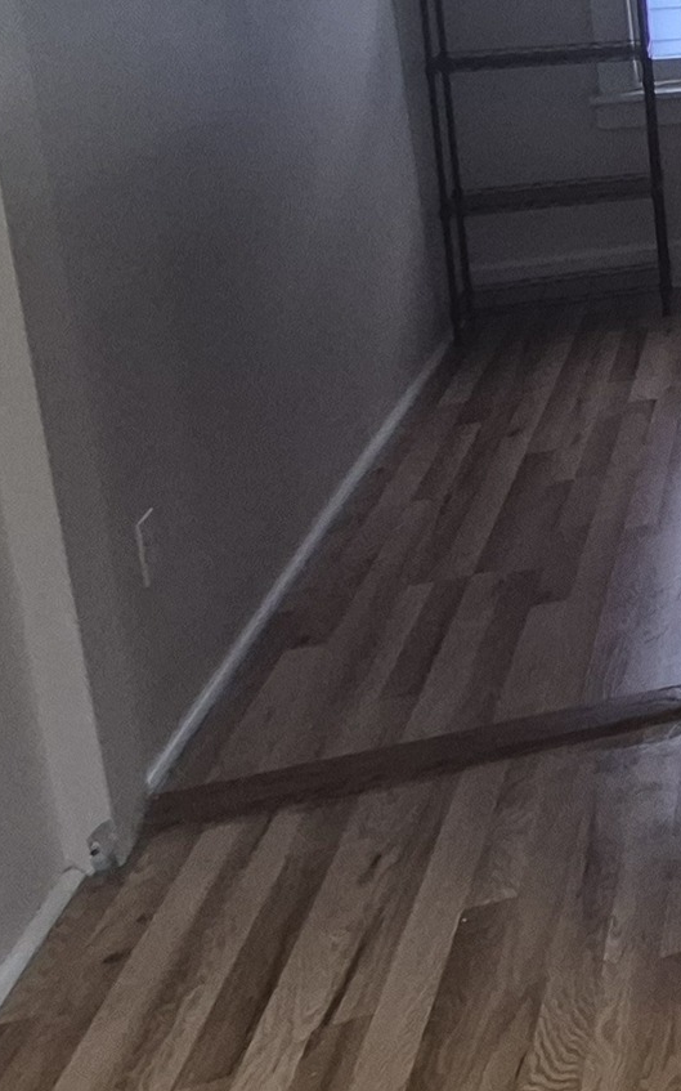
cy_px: -10
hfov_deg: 14.8
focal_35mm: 50
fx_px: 1486
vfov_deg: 36.1
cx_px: 1657
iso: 64
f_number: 2.2
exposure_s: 1/60
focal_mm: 1.74
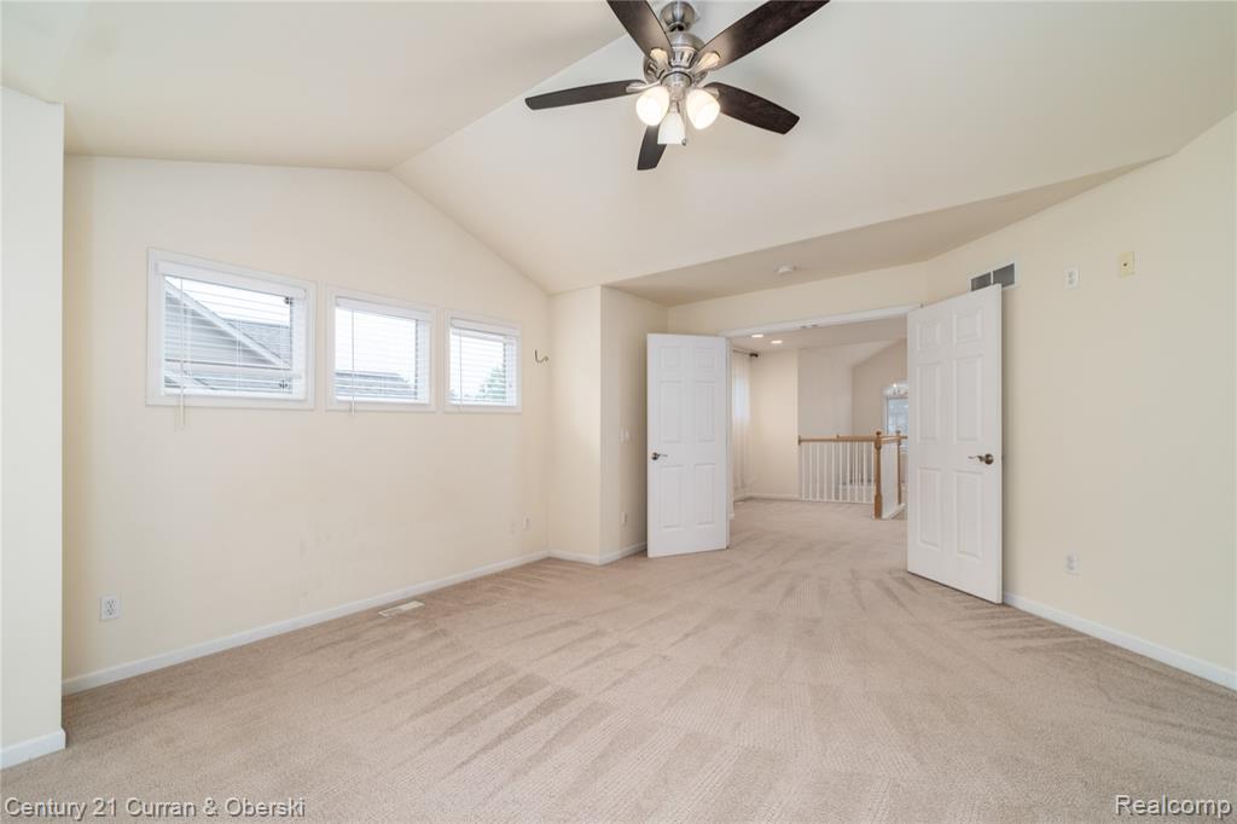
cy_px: 412
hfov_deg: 100.4
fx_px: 515
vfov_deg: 77.3
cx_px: 618
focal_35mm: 15
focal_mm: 10
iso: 800
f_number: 6.4
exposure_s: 1/125
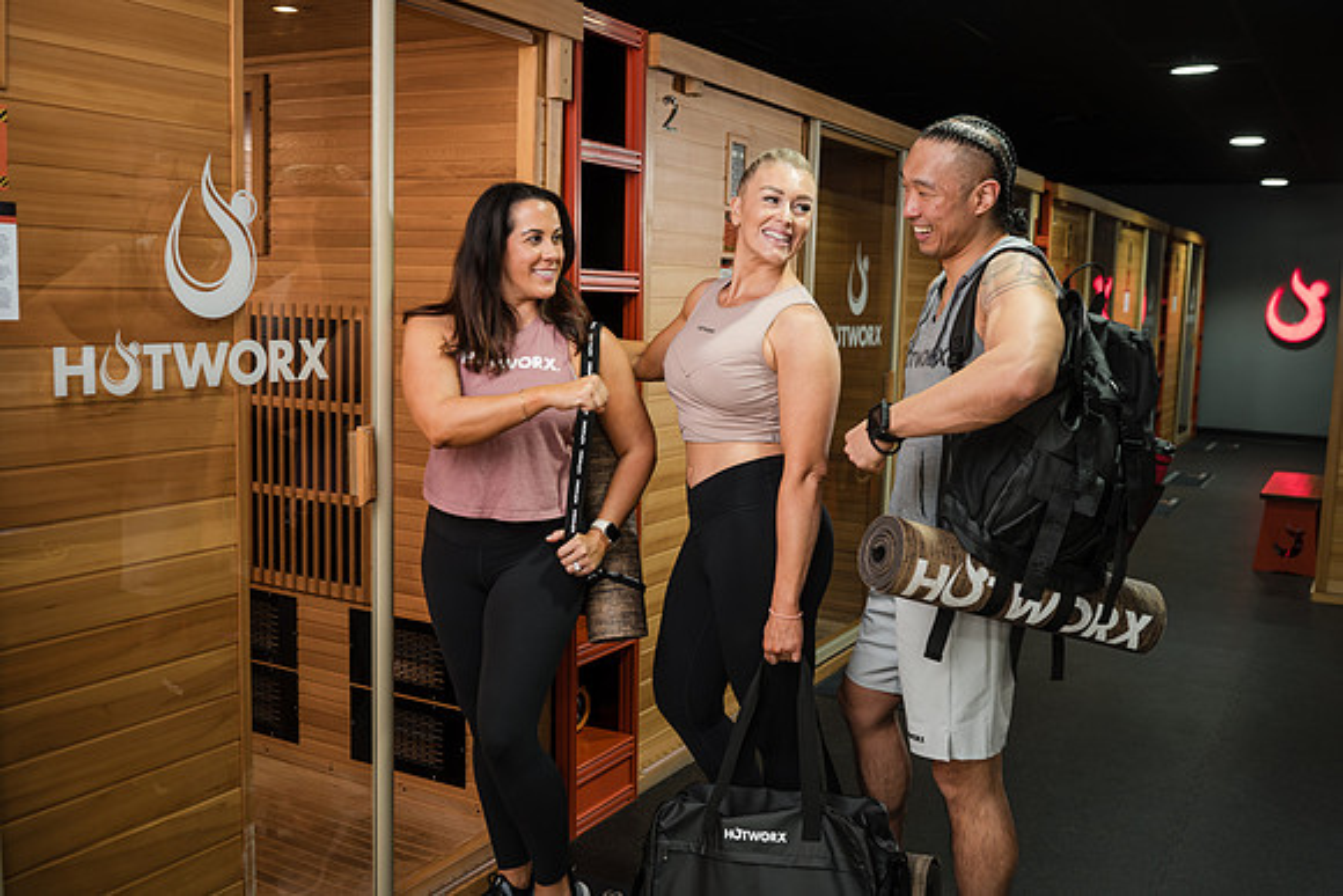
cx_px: 672
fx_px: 1306
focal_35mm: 35
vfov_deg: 37.9
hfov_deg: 54.4
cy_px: 448
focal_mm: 35
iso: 400
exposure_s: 1/125
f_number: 4
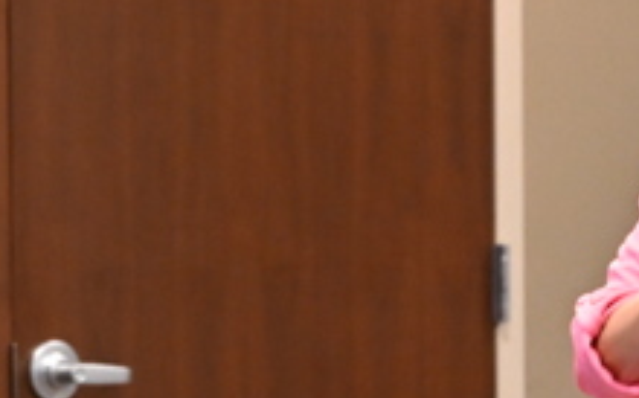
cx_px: -26
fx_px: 8681
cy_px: 426
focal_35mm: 499
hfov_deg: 4.2
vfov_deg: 2.6
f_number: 7.1
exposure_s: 1/60
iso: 5000
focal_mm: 105
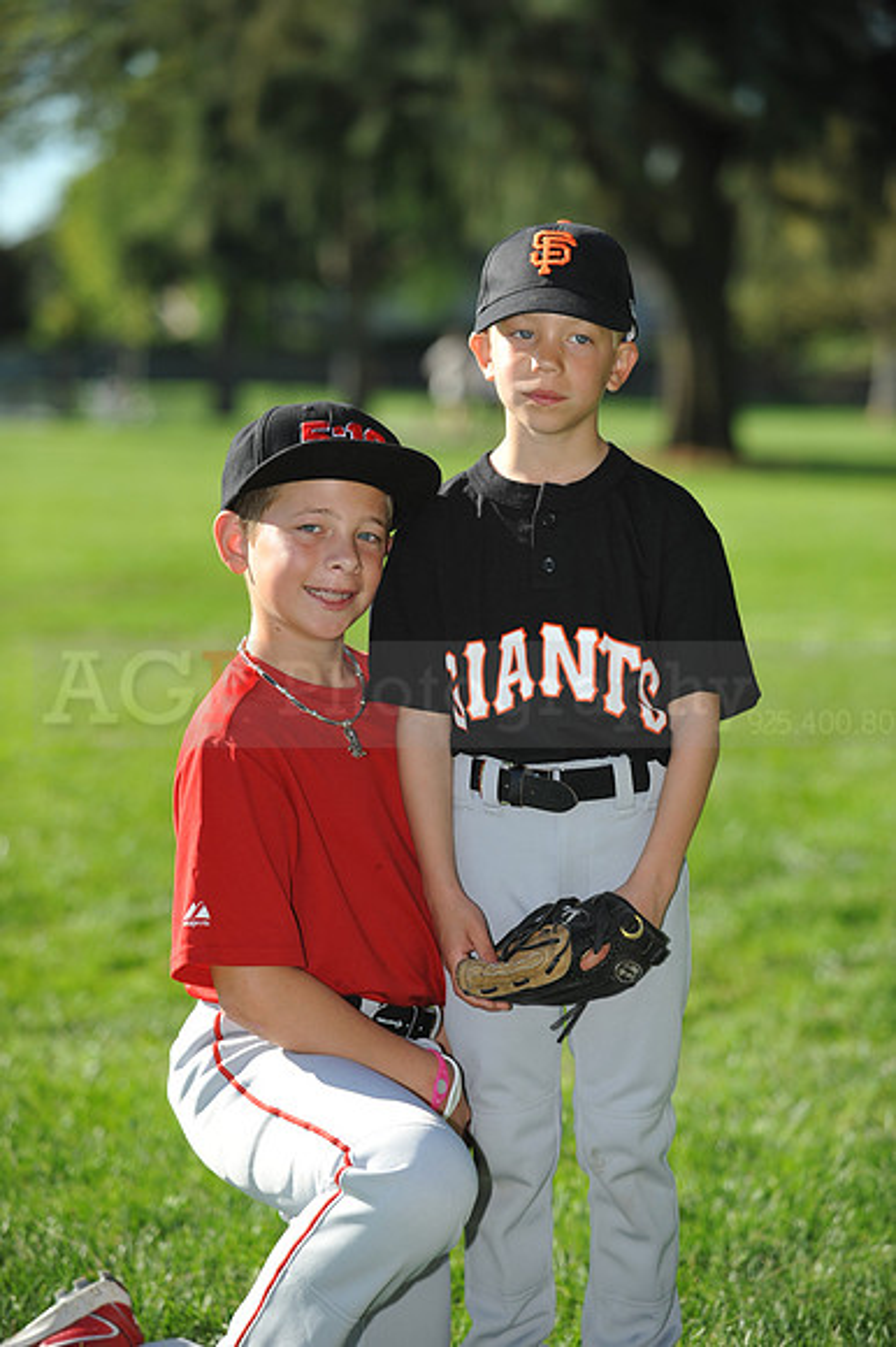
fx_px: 4485
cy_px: 674
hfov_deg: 11.4
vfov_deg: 17.1
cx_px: 448
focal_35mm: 120
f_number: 4
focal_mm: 120
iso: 200
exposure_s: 1/1000
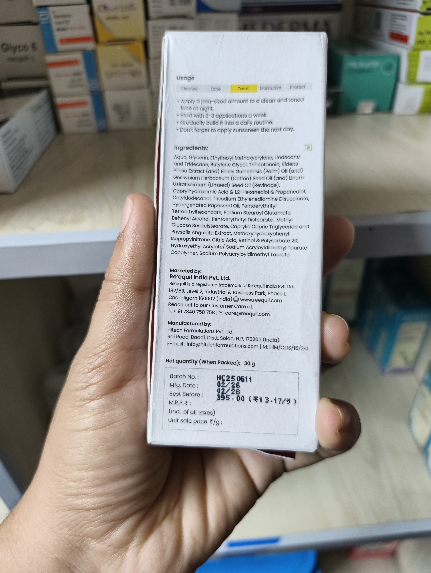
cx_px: 216
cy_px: 286
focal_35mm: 24
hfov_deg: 56.9
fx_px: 397
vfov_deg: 71.5
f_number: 1.87
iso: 527
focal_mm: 5.56
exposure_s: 1/50
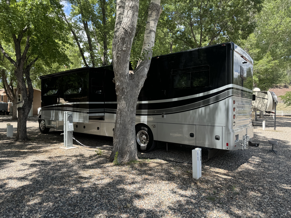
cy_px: 109
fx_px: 202
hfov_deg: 71.6
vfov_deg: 56.8
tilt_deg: -1.5
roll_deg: -0.2
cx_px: 146
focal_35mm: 24
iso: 80
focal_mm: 6.76
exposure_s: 1/1026
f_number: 1.78
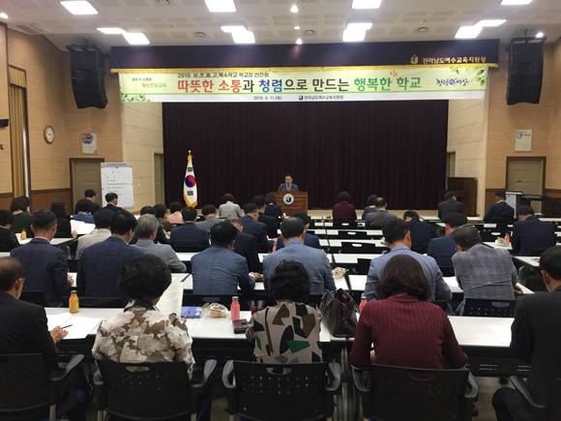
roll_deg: -0.3
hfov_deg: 61.7
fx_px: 470
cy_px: 210
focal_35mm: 29
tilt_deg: -5.6
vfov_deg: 48.2
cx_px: 280
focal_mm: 4.15
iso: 40
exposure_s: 1/15
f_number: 2.2
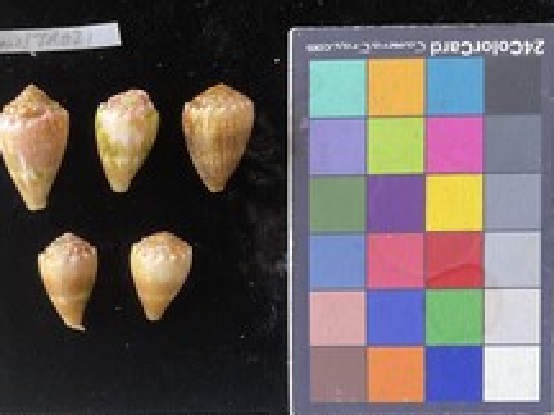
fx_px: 752
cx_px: 154
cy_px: 270
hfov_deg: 39.6
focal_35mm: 47
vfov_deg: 30.7
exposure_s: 1/60
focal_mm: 3
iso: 64
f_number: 1.8
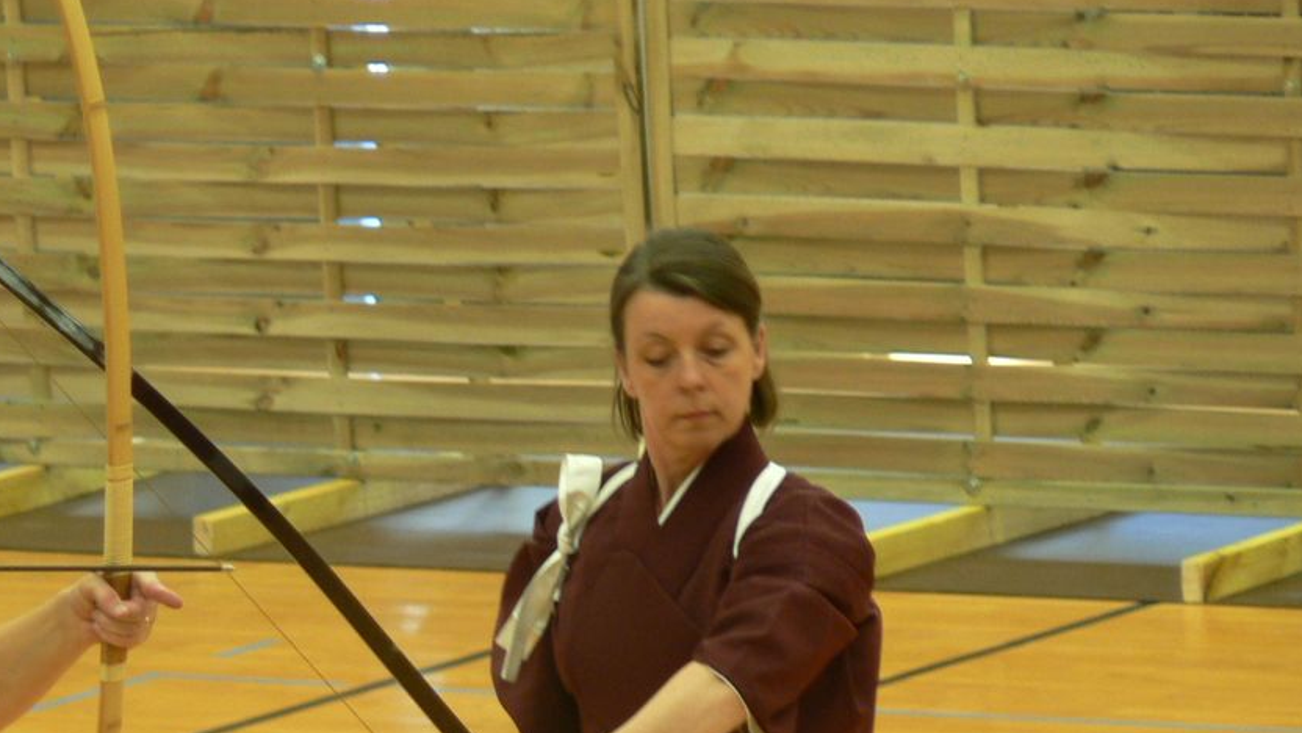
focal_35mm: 542
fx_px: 18712
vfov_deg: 2.2
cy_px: 670
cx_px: 496
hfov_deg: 4.0
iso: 100
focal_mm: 57.6
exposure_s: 1/20
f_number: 3.3
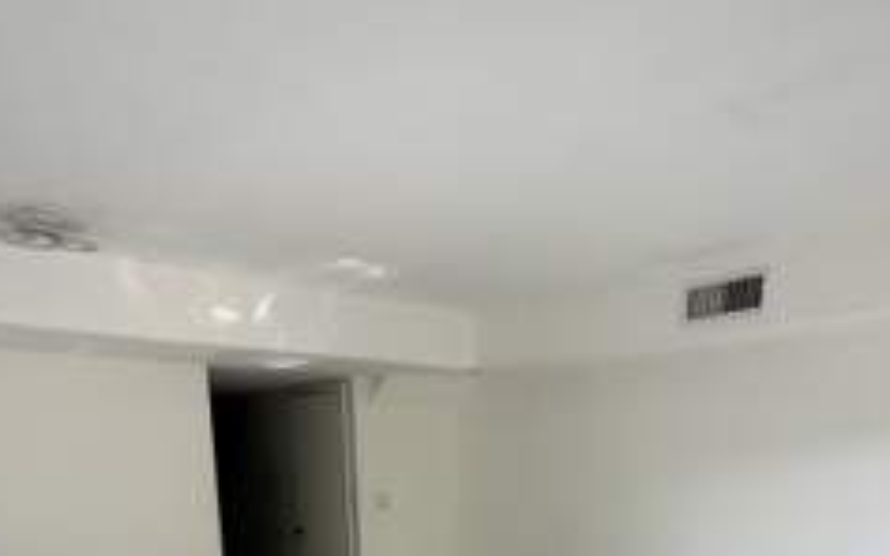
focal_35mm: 30
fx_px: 727
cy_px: 609
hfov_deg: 62.8
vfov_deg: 35.8
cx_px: 488
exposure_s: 1/121
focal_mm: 2.22
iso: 160
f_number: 2.2
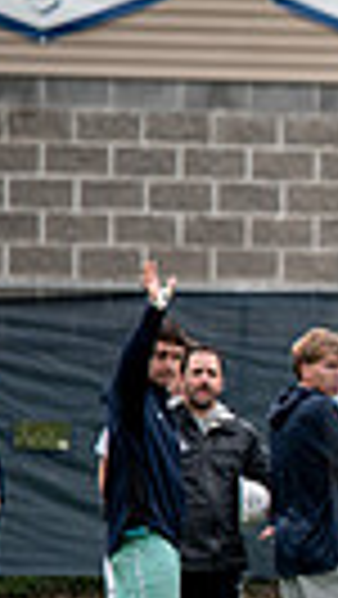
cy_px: 402
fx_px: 14631
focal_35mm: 920
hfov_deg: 1.3
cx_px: 1127
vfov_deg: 2.3
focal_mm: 200
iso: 320
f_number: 3.2
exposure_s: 1/640
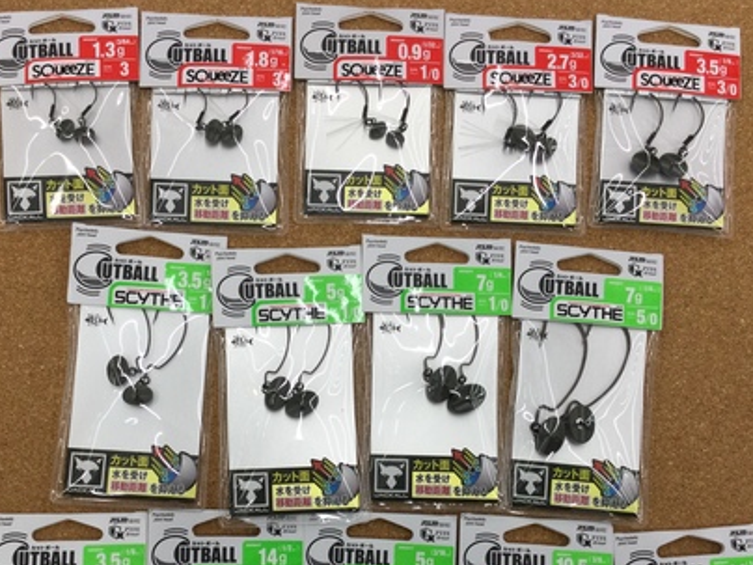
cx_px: 349
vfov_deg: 31.1
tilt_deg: -83.9
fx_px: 1001
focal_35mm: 46
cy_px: 399
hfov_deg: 41.2
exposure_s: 1/40
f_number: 2.4
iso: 25
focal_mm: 3.3
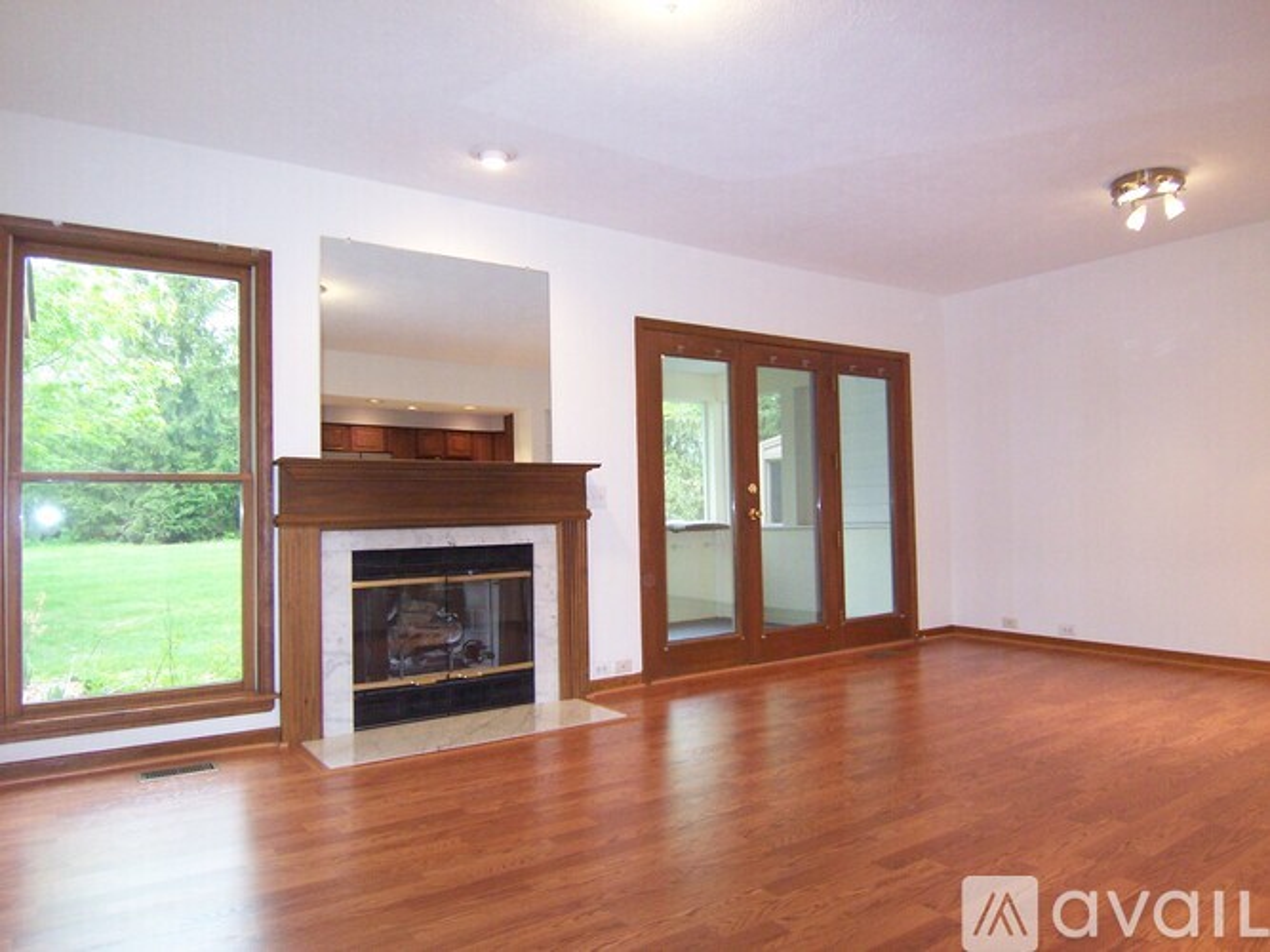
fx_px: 844
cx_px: 635
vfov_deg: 58.9
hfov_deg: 73.9
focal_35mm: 23
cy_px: 476
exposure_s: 1/30
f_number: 2.8
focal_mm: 3.8
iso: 200
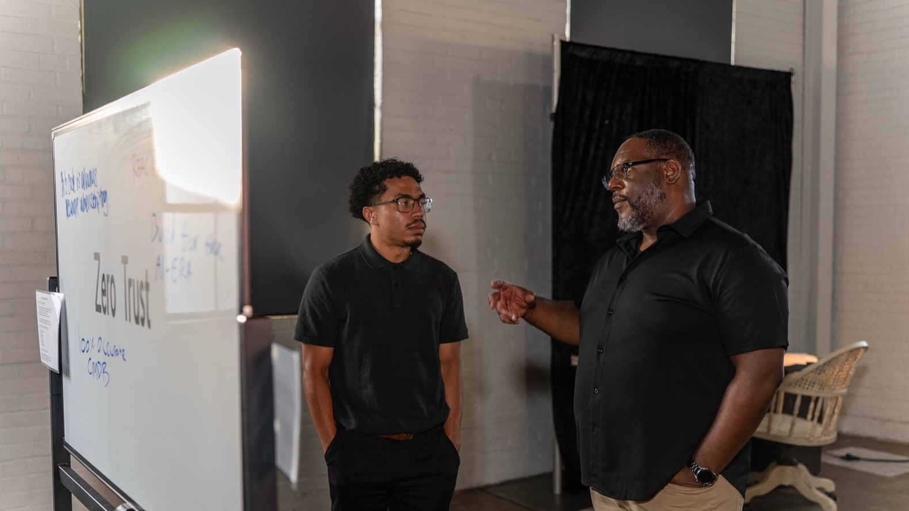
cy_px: 301
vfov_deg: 31.9
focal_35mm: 37
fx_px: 892
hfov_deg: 54.0
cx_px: 455
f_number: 2
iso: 250
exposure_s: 1/125
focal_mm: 35
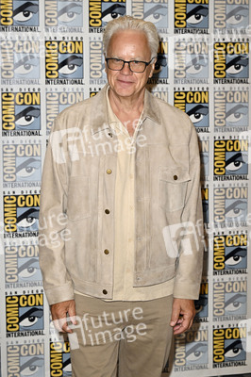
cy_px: 188
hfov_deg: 17.5
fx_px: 817
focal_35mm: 78
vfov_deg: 26.0
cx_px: 126
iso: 2500
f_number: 5.6
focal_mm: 78
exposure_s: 1/250
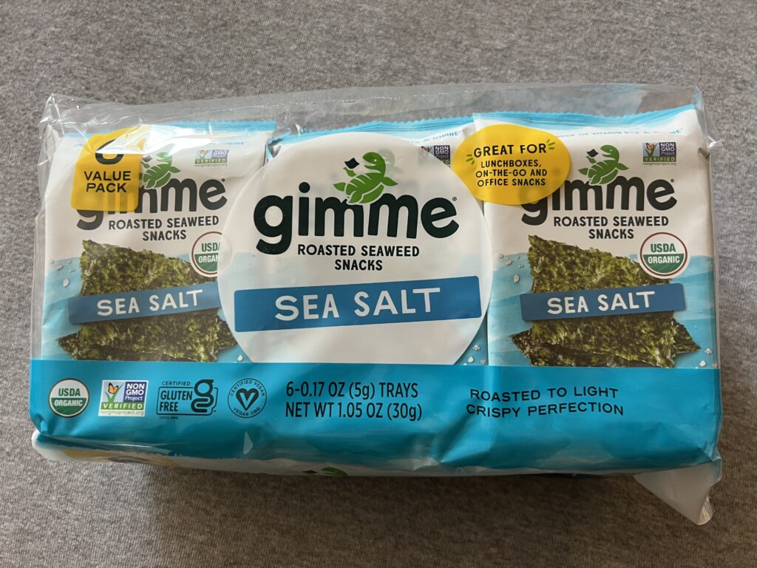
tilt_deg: -83.5
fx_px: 569
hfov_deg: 67.3
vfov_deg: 53.1
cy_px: 284
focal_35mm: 26
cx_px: 378
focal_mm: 5.7
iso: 160
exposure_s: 1/60
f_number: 1.5
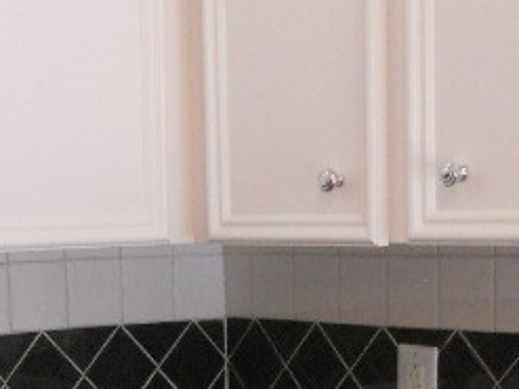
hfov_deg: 17.6
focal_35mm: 112
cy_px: 511
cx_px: 233
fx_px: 1678
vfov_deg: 12.8
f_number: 3.2
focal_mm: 4.9
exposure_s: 1/80
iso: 400
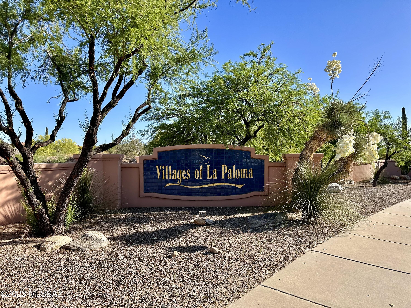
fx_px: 285
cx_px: 206
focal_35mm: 24
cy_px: 154
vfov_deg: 56.8
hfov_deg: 71.6
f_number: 1.78
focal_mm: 6.86
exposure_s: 1/2809
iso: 80
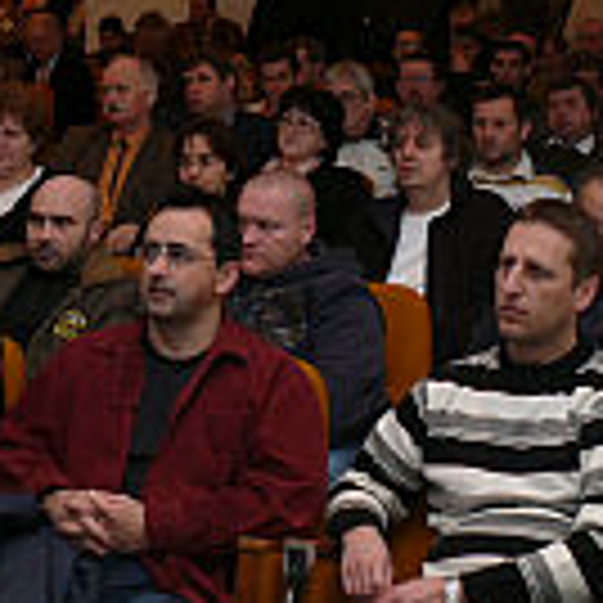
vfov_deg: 16.5
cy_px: 58
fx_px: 2050
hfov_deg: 16.7
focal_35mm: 104
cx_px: 216
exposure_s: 1/25
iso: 100
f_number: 2.8
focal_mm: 7.4
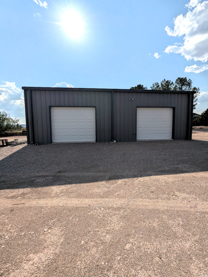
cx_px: 104
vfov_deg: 94.5
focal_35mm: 16
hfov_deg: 78.1
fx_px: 128
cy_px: 138
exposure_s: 1/4651
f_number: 2.2
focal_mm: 2.35
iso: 43
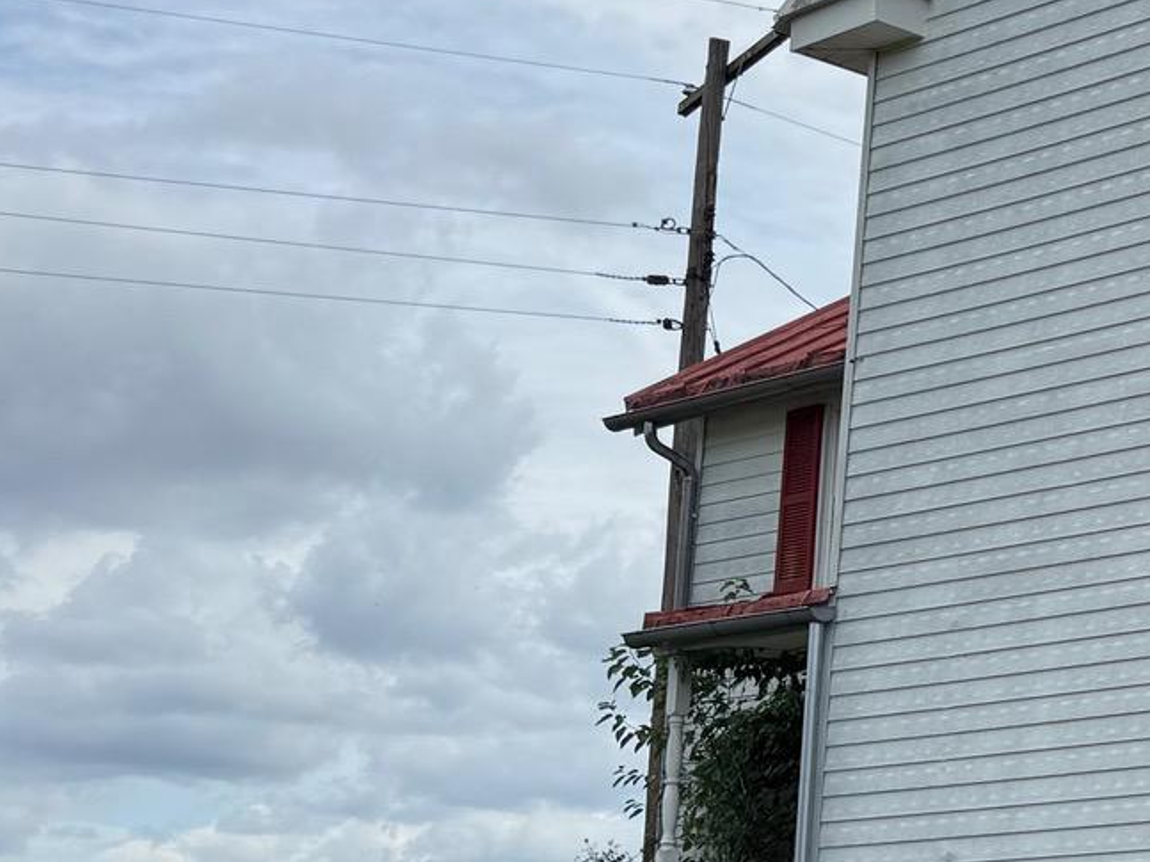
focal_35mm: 76
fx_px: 2524
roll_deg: +1.3
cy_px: 492
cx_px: 1783
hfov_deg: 21.2
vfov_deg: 19.4
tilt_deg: +13.8
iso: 80
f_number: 1.78
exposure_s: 1/4975
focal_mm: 6.76
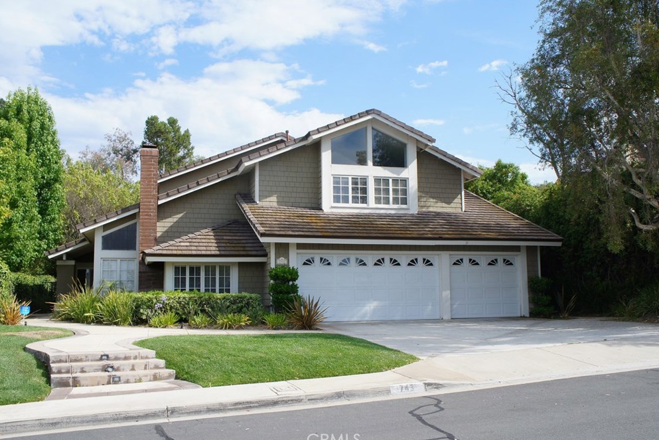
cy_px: 223
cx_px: 324
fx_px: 622
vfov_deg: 38.9
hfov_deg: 55.8
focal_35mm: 34
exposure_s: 1/200
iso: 200
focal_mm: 22
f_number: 13
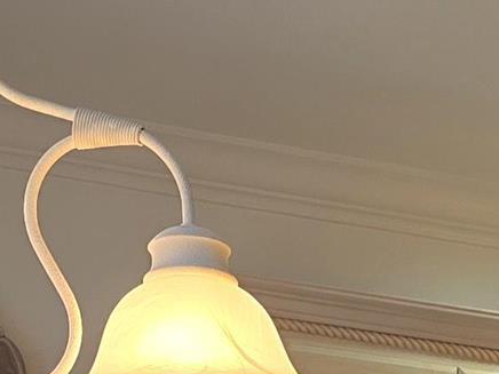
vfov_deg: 7.9
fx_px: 2335
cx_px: 586
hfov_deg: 12.0
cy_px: 1133
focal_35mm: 162
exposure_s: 1/120
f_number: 1.7
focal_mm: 6.3
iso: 80
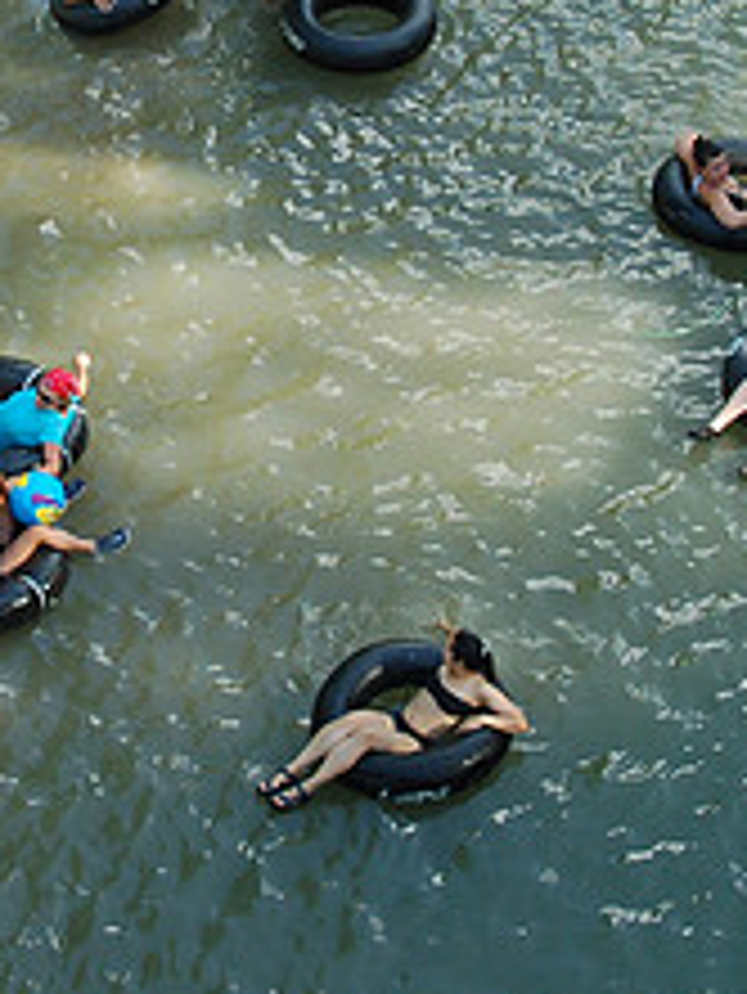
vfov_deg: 18.4
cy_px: 202
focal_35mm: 106
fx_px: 3047
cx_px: 148
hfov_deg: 13.9
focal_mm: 28
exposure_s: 1/200
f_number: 7.1
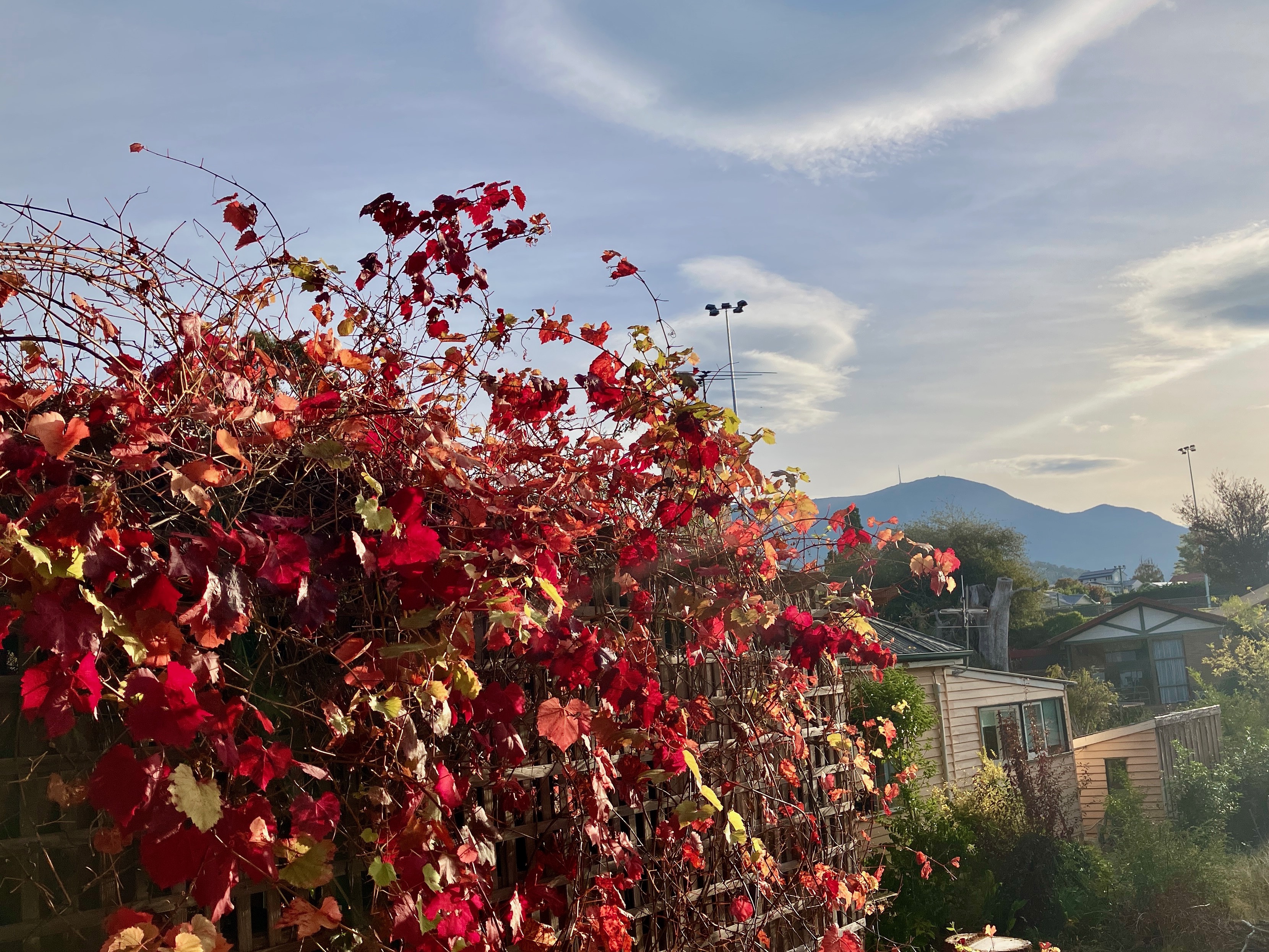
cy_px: 476
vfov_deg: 49.7
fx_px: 1026
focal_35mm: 28
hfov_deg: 63.4
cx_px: 634
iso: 32
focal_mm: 3.99
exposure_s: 1/3247
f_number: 1.8
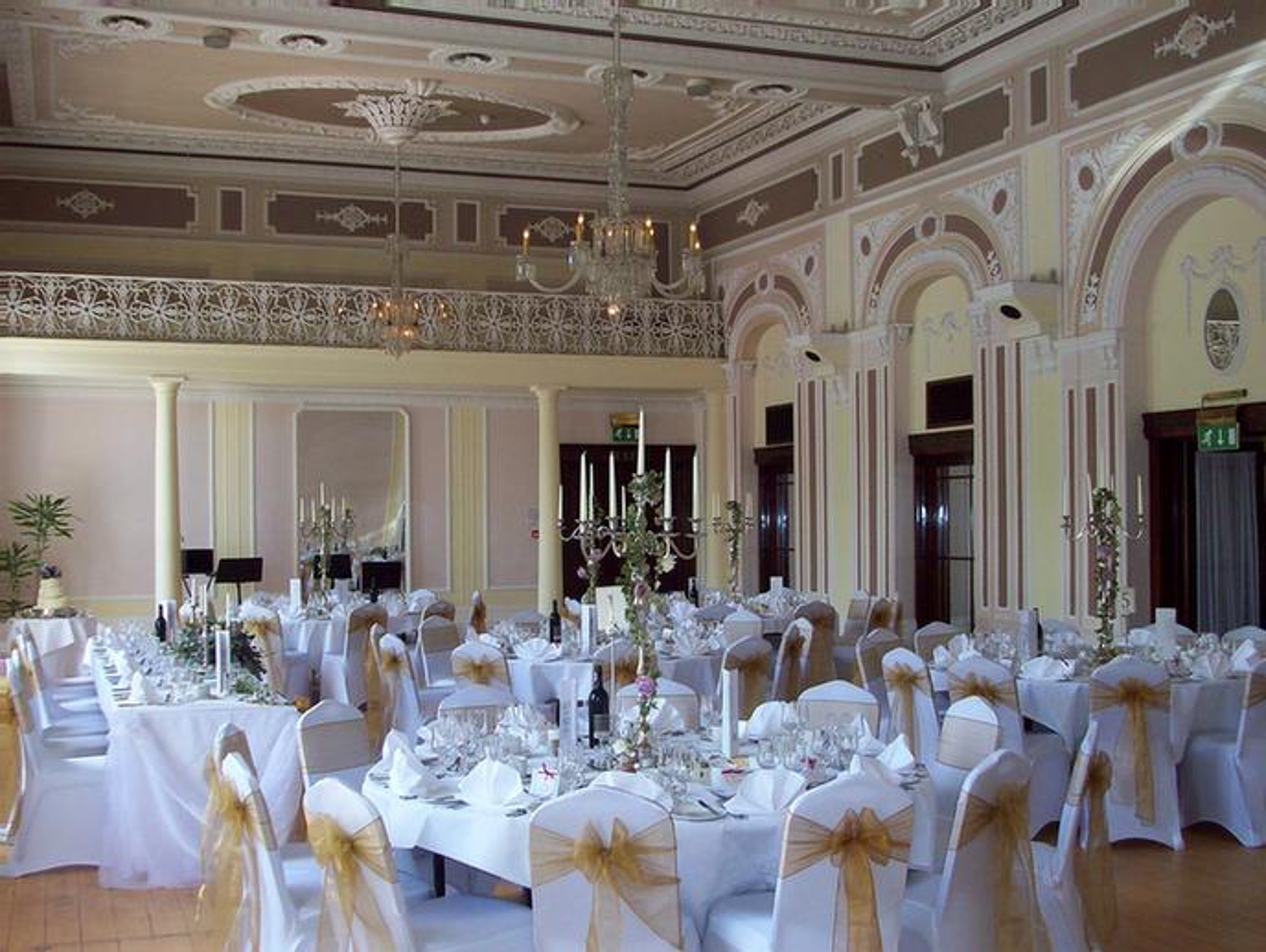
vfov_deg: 34.4
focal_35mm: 42
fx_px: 1537
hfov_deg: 44.8
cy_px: 476
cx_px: 633
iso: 160
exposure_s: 1/117
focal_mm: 7.1
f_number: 3.2
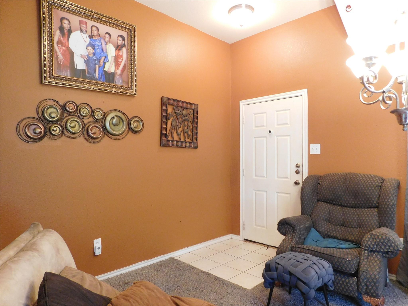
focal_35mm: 23
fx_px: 271
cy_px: 153
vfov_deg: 58.9
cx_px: 204
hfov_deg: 73.9
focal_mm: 4
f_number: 3
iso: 400
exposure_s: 1/10
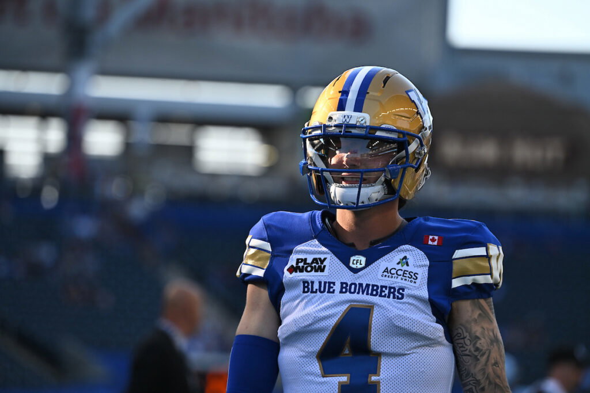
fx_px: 3278
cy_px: 196
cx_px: 295
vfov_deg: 6.9
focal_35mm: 200
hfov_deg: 10.3
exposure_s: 1/3200
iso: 640
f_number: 4
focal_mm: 200
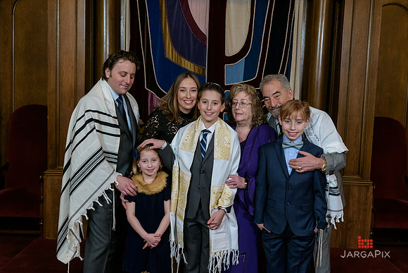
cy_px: 136
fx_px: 431
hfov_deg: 50.7
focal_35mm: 38
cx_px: 204
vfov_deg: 35.1
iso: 1600
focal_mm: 38
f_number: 5.6
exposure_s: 1/125
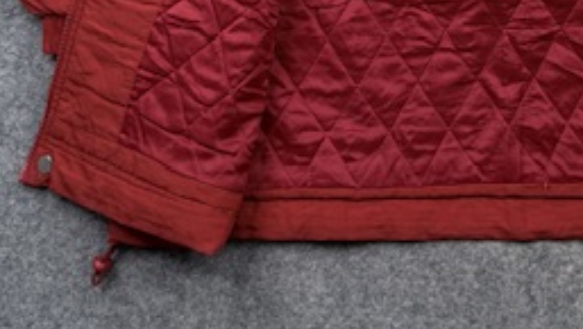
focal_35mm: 65
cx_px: 497
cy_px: -268
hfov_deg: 31.2
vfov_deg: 15.8
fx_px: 1006
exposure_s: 1/100
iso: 100
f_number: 1.78
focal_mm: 6.76
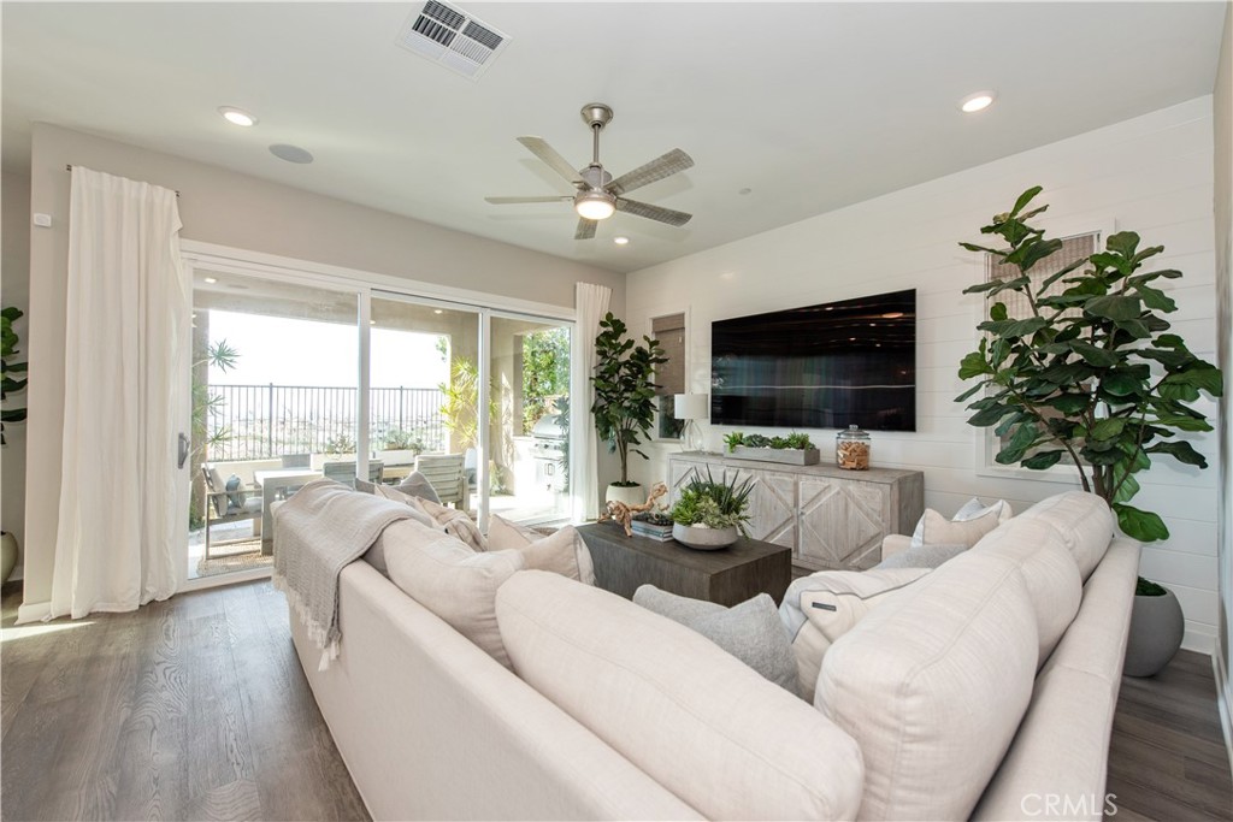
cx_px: 616
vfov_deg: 81.2
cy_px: 411
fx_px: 480
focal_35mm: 14
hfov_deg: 104.2
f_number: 5.6
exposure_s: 1/125
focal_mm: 14
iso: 280
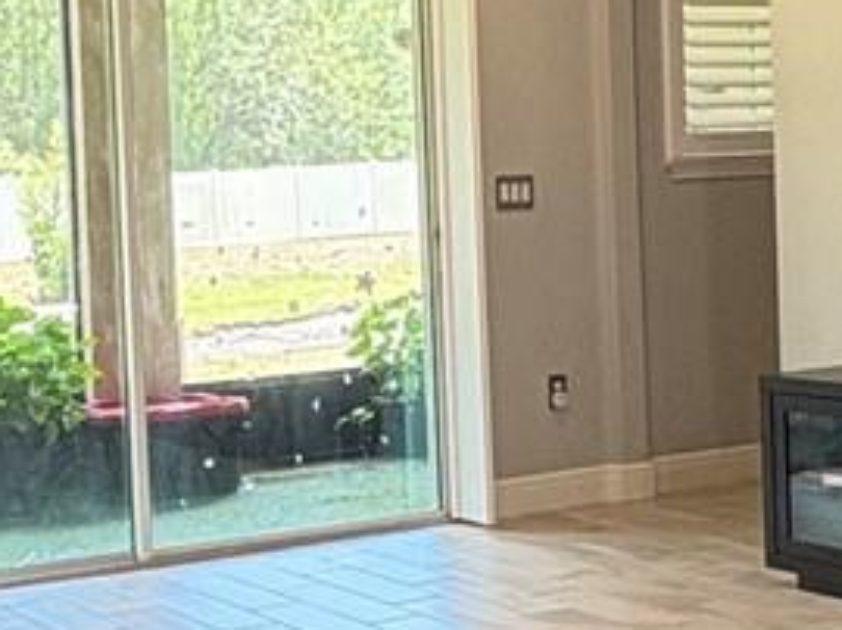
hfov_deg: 23.5
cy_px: 246
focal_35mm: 83
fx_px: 2017
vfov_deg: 17.7
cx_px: 284
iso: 160
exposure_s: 1/60
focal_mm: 2.22
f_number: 2.2
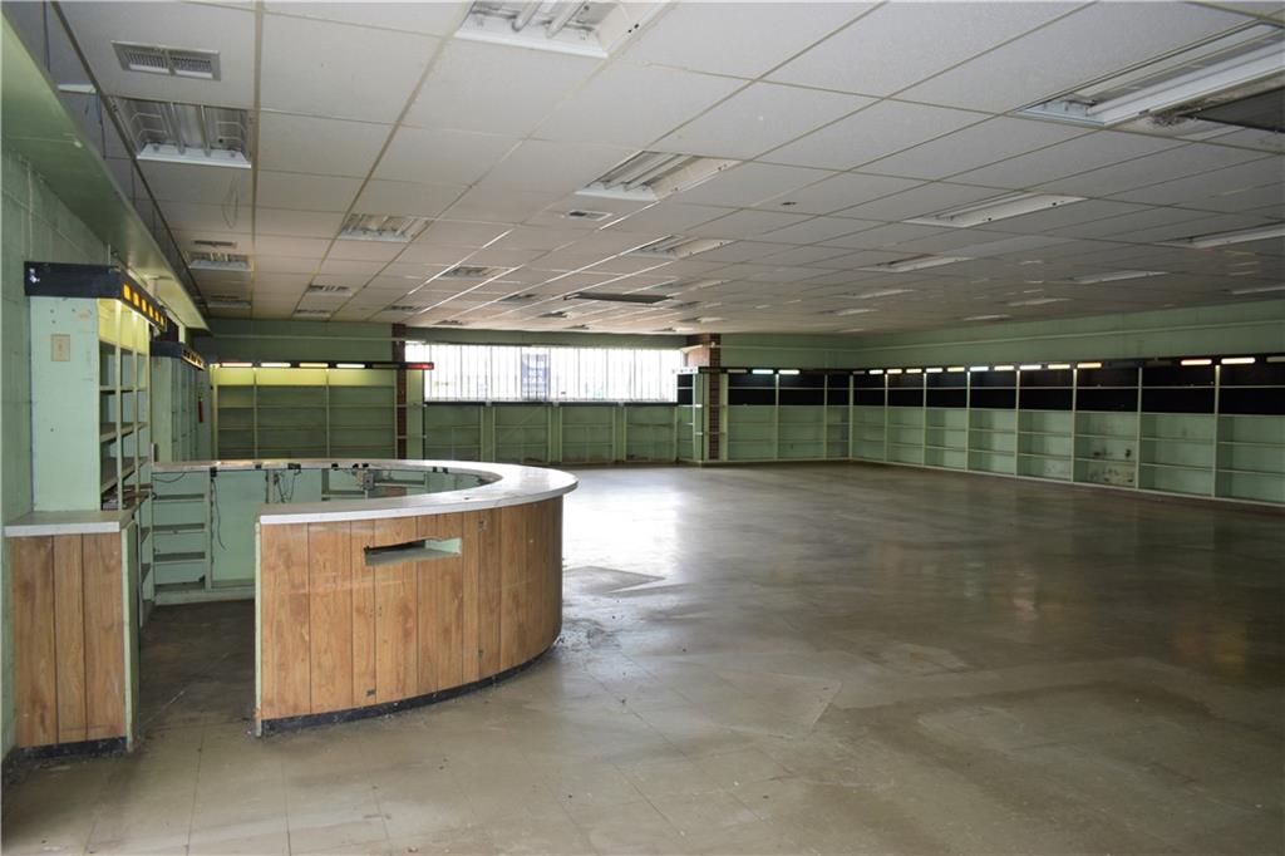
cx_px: 642
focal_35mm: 27
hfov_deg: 67.4
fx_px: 963
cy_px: 428
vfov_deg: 47.9
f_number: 3.5
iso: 400
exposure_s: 1/125
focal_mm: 18
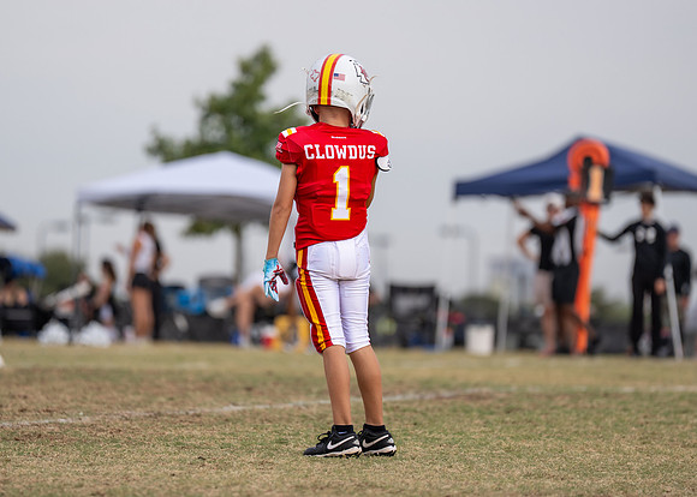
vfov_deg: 5.7
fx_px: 5019
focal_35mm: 254
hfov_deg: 7.9
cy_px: 242
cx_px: 323
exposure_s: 1/2000
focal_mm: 200
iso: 160
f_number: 2.8
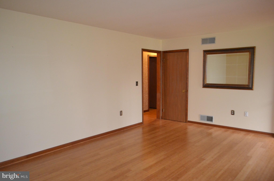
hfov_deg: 67.5
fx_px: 205
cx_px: 137
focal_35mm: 27
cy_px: 90
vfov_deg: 47.7
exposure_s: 1/60
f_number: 3.5
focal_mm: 18
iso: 2800
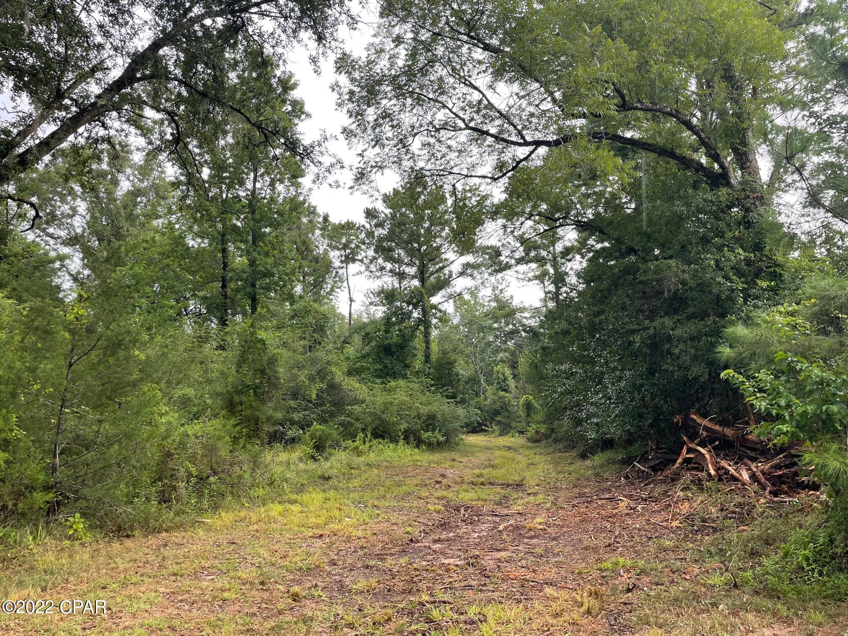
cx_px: 424
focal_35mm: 26
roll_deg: +1.8
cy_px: 318
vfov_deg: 53.1
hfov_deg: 67.3
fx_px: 637
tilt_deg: +5.8
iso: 32
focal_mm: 4.2
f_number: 1.6
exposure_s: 1/153
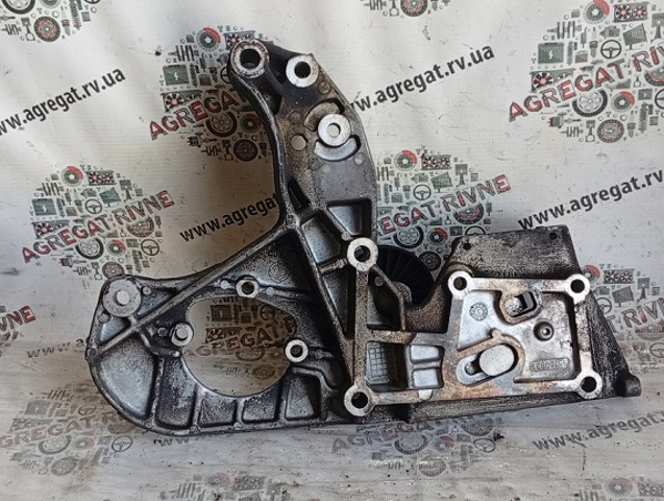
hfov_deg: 36.8
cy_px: 250
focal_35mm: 52
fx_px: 999
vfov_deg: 28.1
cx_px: 332
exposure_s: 1/50
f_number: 1.8
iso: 120
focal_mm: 3.96
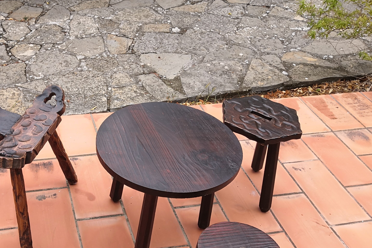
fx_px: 465
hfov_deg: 42.6
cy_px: 157
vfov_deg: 29.7
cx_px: 104
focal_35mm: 45
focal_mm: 3.95
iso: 50
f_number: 1.8
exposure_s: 1/307
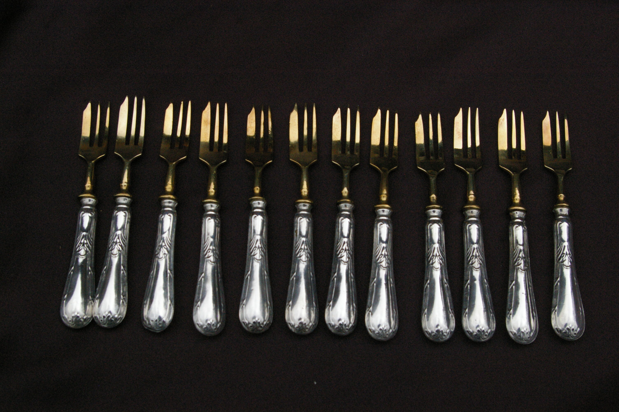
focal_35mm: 39
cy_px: 206
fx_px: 670
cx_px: 310
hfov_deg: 49.6
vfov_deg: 34.1
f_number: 8
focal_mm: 26
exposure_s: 1/750
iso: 1600
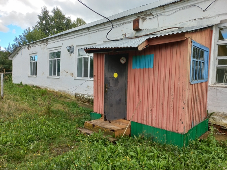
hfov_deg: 69.4
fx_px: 164
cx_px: 114
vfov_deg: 54.9
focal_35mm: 25
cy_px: 85
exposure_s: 1/121
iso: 25
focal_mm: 4.6
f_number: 1.8
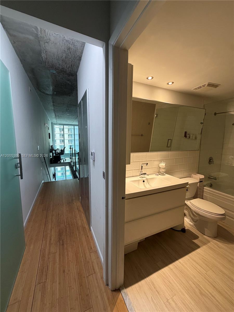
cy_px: 156
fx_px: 126
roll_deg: -0.5
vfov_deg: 102.1
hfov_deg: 85.7
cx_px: 117
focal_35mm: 14
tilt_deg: -7.6
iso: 200
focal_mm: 2.22
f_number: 2.2
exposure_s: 1/60
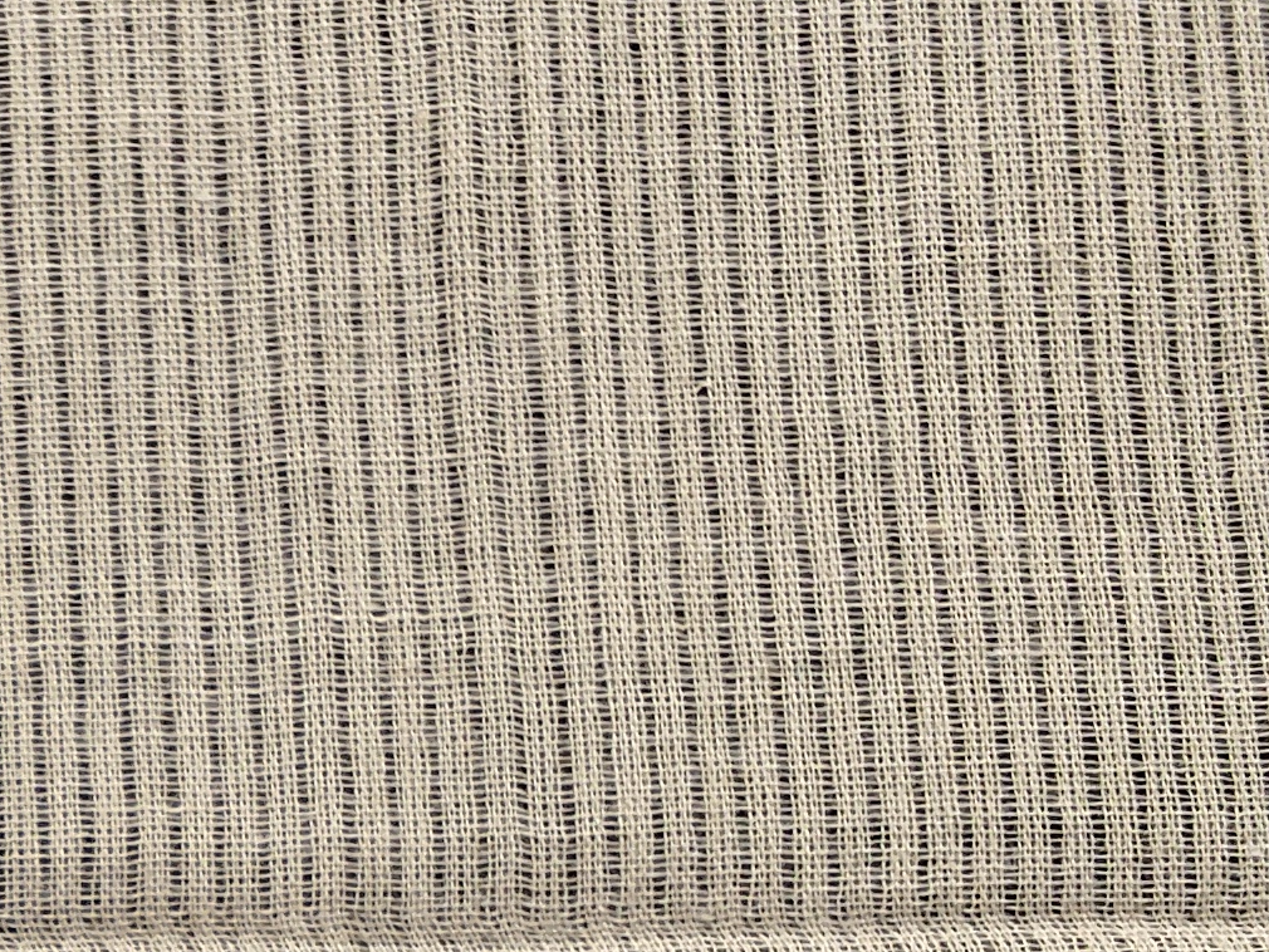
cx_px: -237
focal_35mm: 84
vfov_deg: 17.0
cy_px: 1046
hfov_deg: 21.7
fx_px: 3080
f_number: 2
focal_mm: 2.78
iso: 100
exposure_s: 1/100
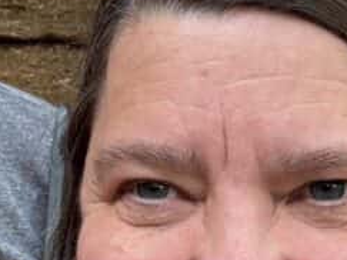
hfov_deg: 20.2
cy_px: 46
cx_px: 110
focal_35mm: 97
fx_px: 972
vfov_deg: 15.1
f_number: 1.9
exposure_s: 1/121
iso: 80
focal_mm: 2.69
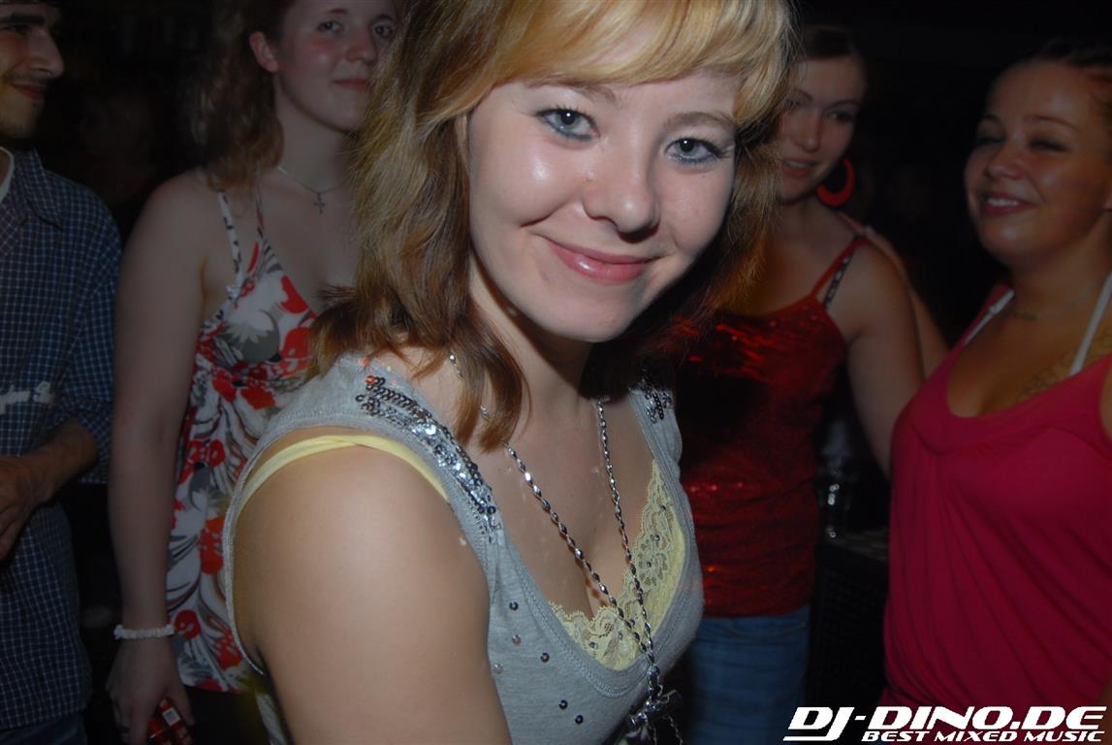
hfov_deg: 53.1
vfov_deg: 37.0
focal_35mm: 36
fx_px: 1113
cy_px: 372
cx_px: 556
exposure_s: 1/6
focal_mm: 24
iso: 200
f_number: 5.6
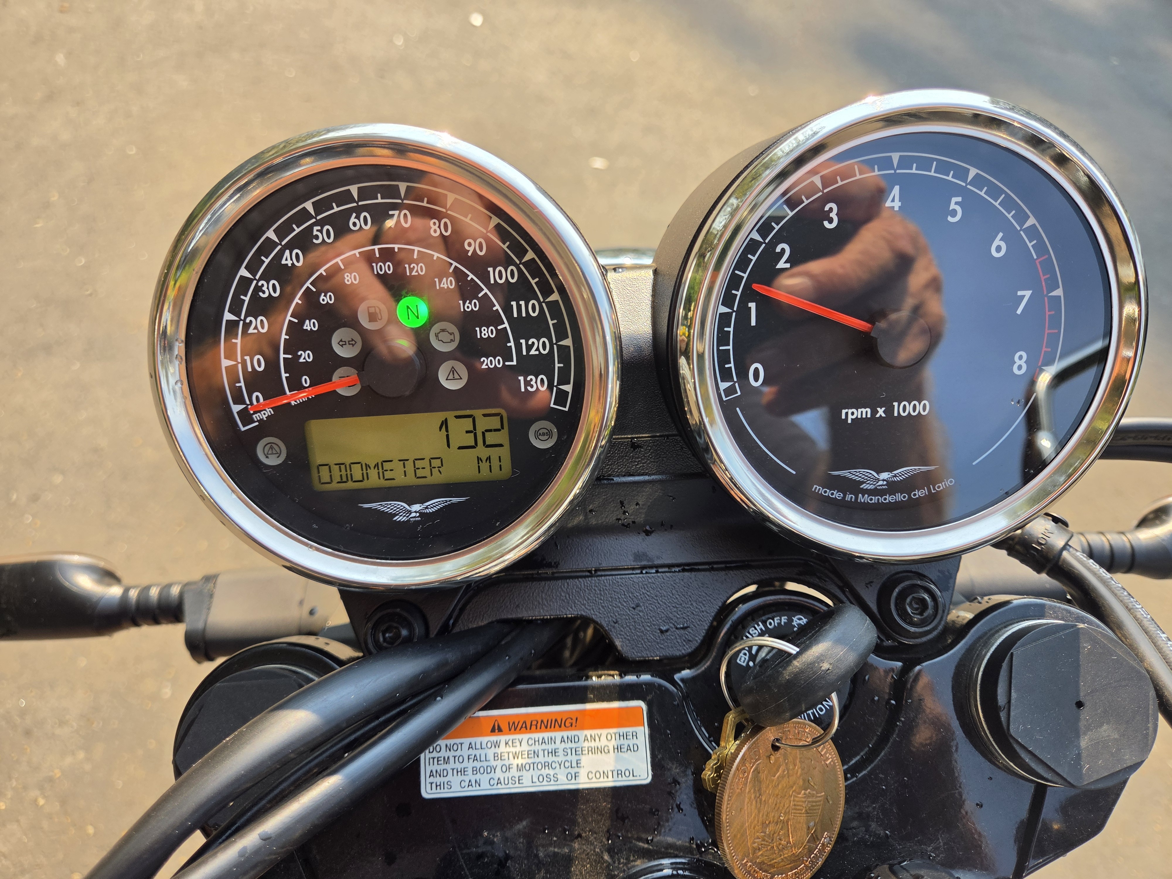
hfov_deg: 73.9
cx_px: 586
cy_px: 440
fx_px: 779
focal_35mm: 23
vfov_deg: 58.9
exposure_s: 1/1027
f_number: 1.8
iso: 80
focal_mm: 5.4
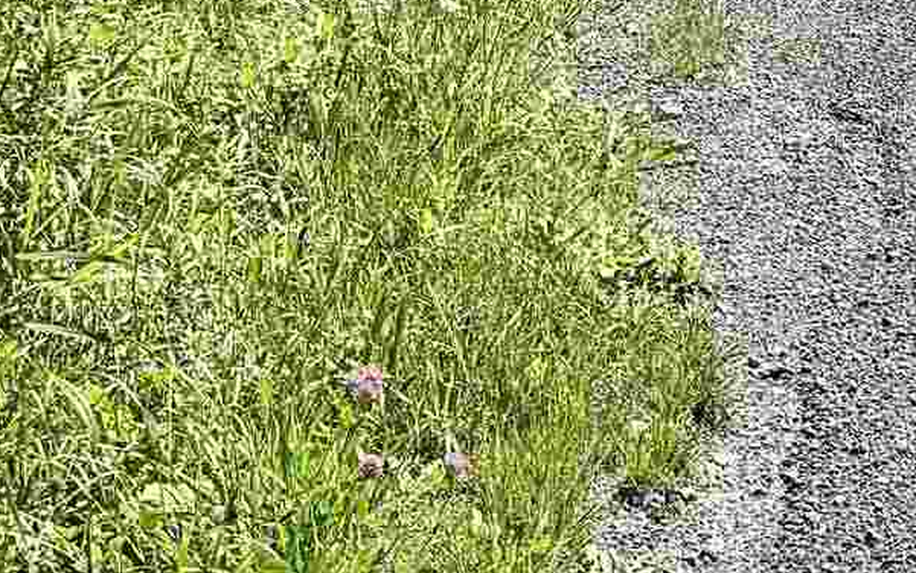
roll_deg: +0.8
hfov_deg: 16.1
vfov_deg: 9.4
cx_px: 504
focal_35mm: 130
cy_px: -620
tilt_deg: -8.6
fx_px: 3246
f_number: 1.78
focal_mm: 6.76
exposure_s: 1/3096
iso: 80
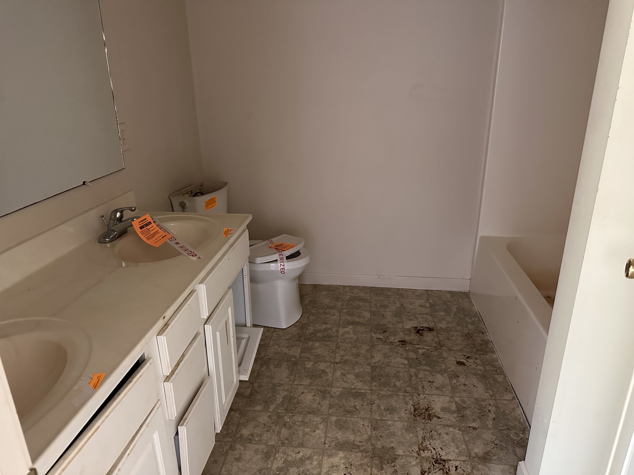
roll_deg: +1.6
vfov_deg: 56.8
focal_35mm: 24
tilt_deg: -18.3
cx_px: 317
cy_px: 238
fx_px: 440
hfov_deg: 71.6
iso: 1000
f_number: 1.78
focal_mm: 6.86
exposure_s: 1/46
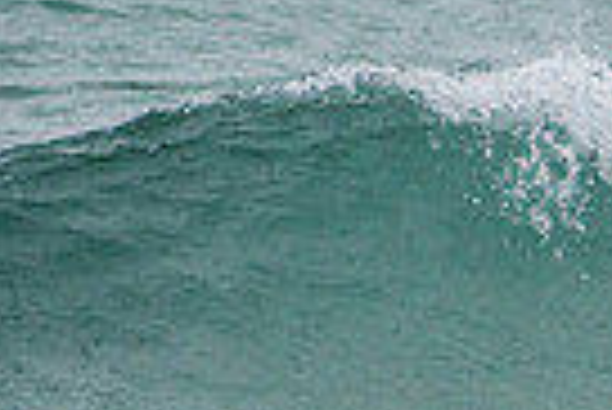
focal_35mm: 2423
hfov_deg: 0.8
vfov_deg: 0.6
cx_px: 1368
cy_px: 399
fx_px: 41234
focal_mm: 500
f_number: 5.6
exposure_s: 1/320
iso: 400
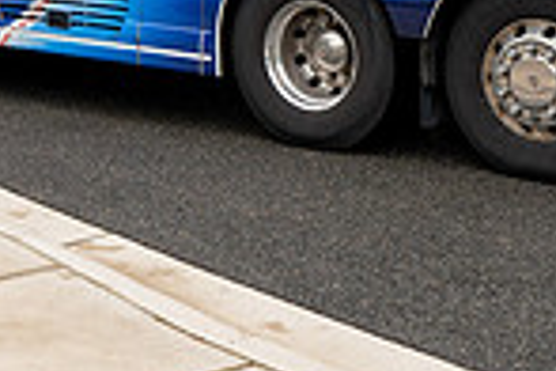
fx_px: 1467
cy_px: -151
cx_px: 242
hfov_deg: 21.4
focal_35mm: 95
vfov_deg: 13.7
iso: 200
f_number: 6.3
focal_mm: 24
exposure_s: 1/100
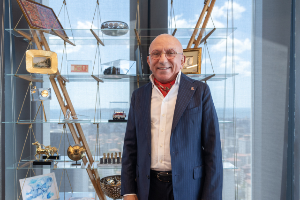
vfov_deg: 53.1
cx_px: 150
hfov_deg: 73.8
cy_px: 100
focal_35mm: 24
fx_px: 200
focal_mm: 24
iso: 500
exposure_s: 1/125
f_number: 3.2
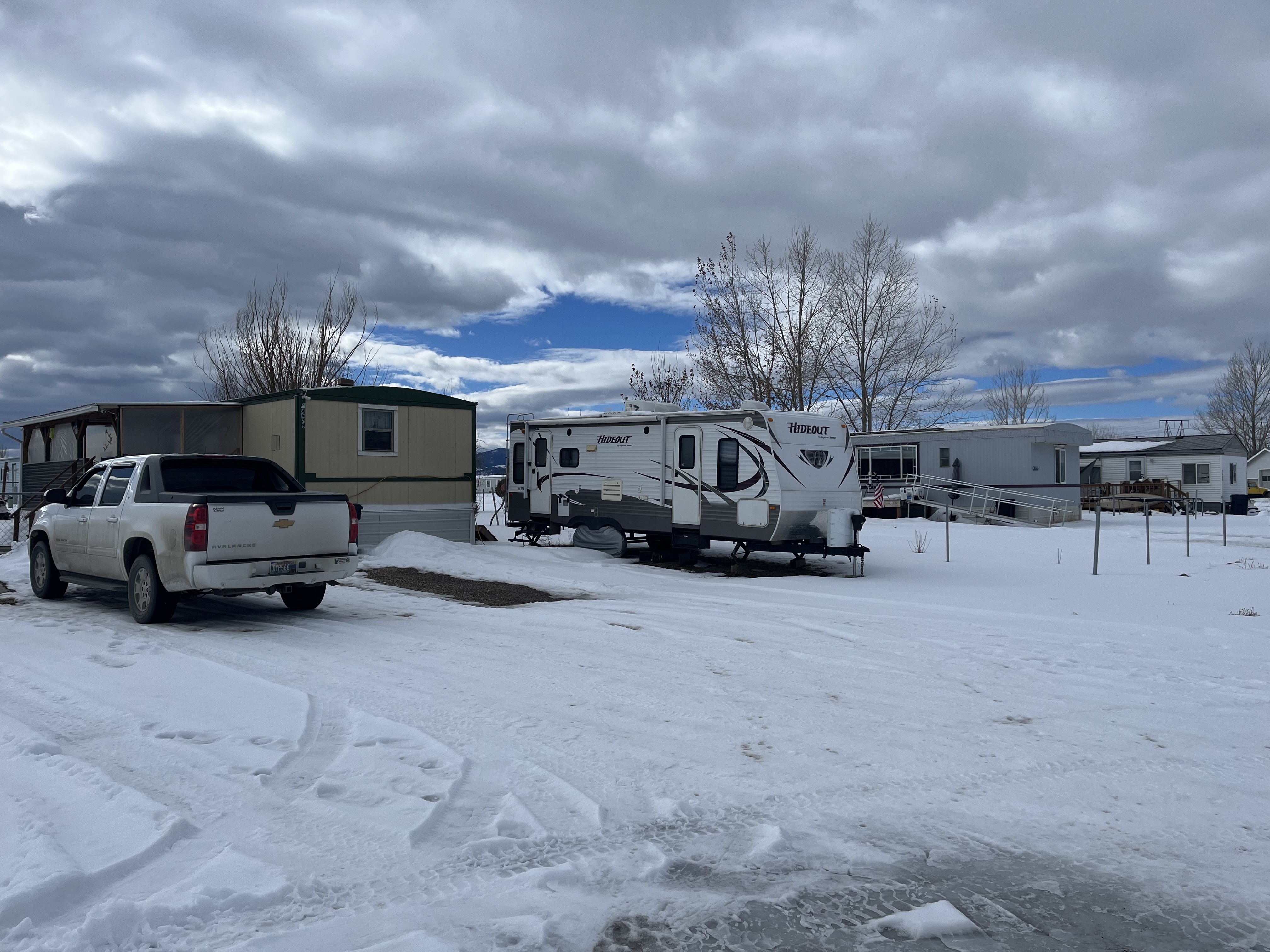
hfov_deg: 67.3
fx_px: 954
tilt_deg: +0.4
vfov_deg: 53.1
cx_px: 635
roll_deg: +0.8
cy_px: 476
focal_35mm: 26
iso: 50
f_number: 1.6
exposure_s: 1/10870
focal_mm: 5.1
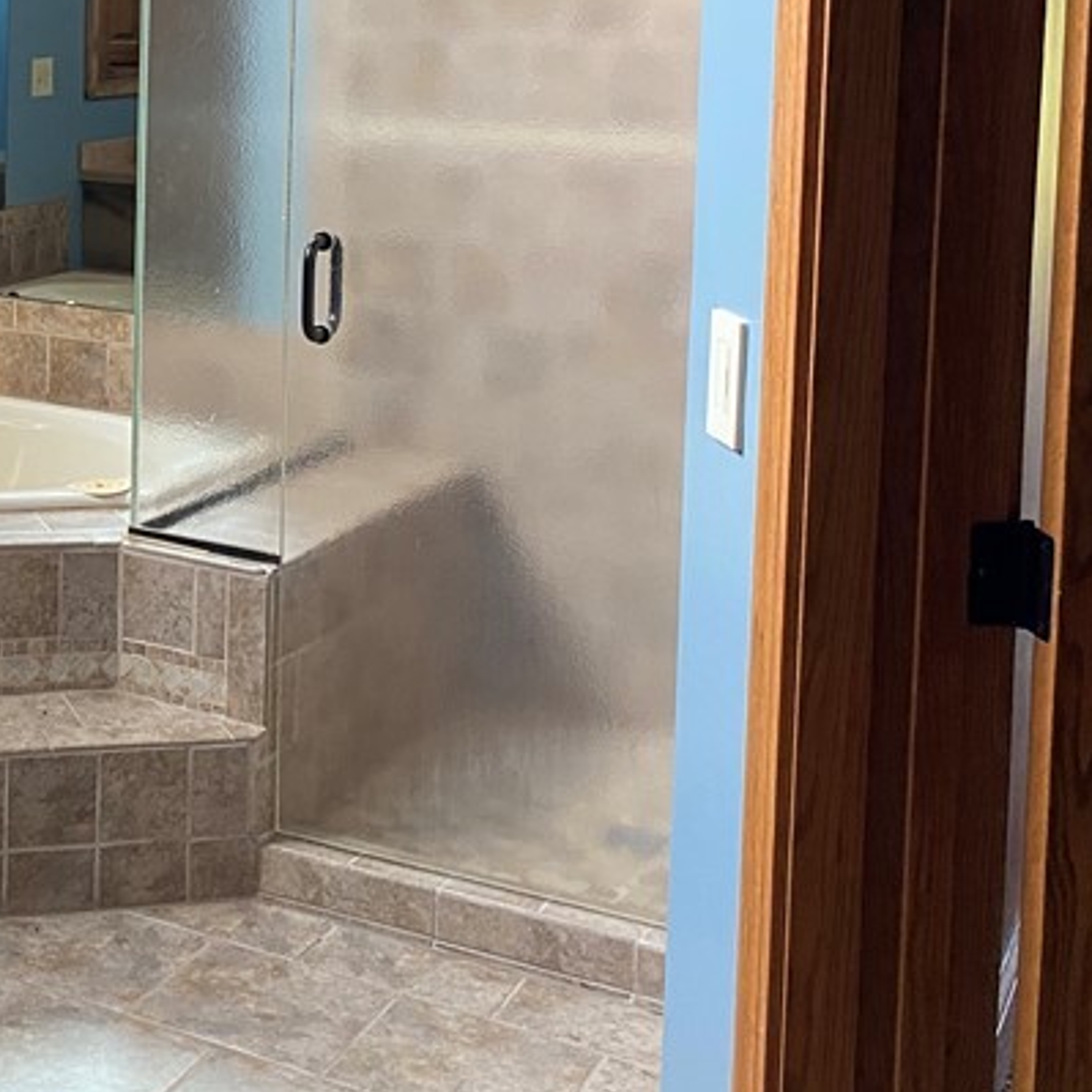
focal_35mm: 59
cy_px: 74
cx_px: -112
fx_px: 2106
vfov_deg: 27.8
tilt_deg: -2.2
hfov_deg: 26.7
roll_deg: -0.5
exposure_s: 1/97
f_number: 1.8
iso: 125
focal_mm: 4.25
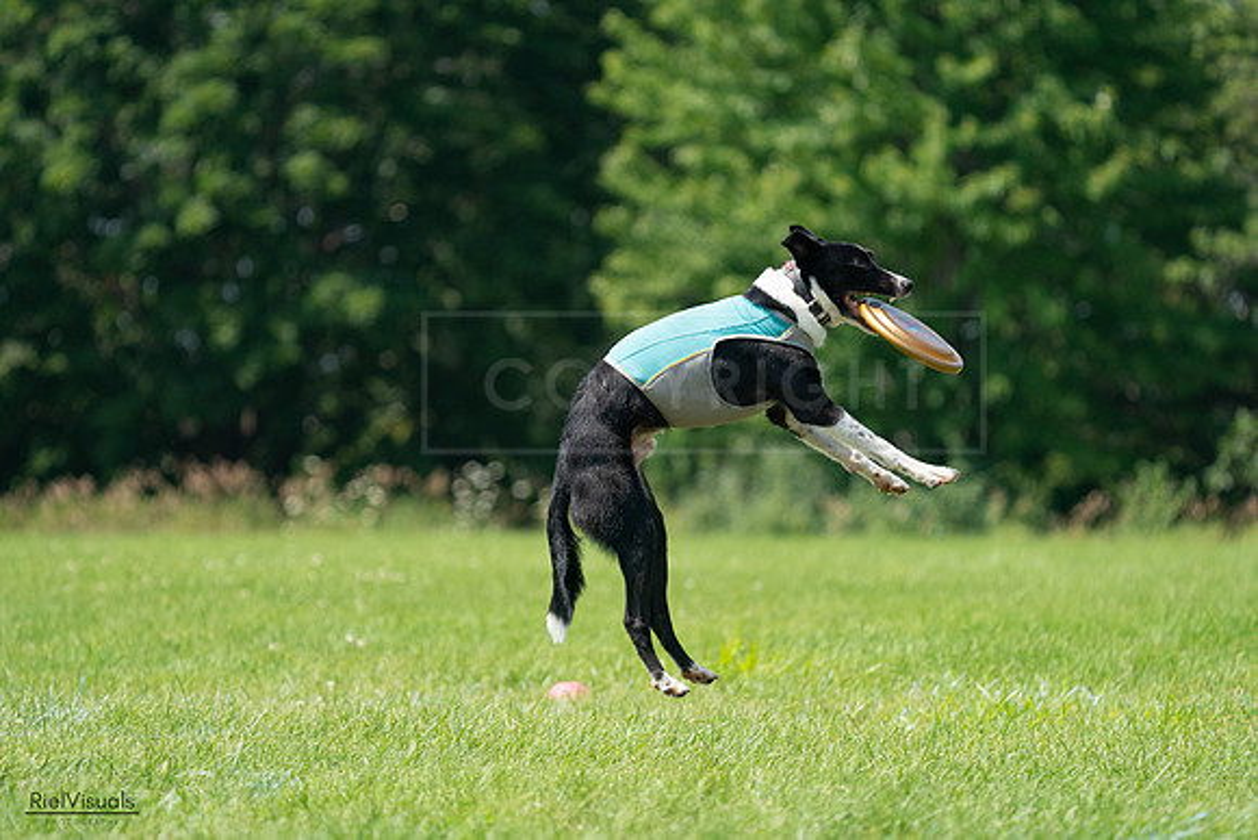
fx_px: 9437
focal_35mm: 270
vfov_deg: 5.1
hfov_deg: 7.6
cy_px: 420
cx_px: 629
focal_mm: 270
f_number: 5.6
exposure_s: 1/4000
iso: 1600
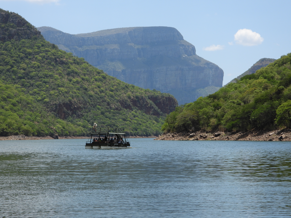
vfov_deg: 15.2
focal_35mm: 97
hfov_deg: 20.2
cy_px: 109
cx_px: 146
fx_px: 815
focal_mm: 17.5
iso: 100
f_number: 3.5
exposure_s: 1/1000
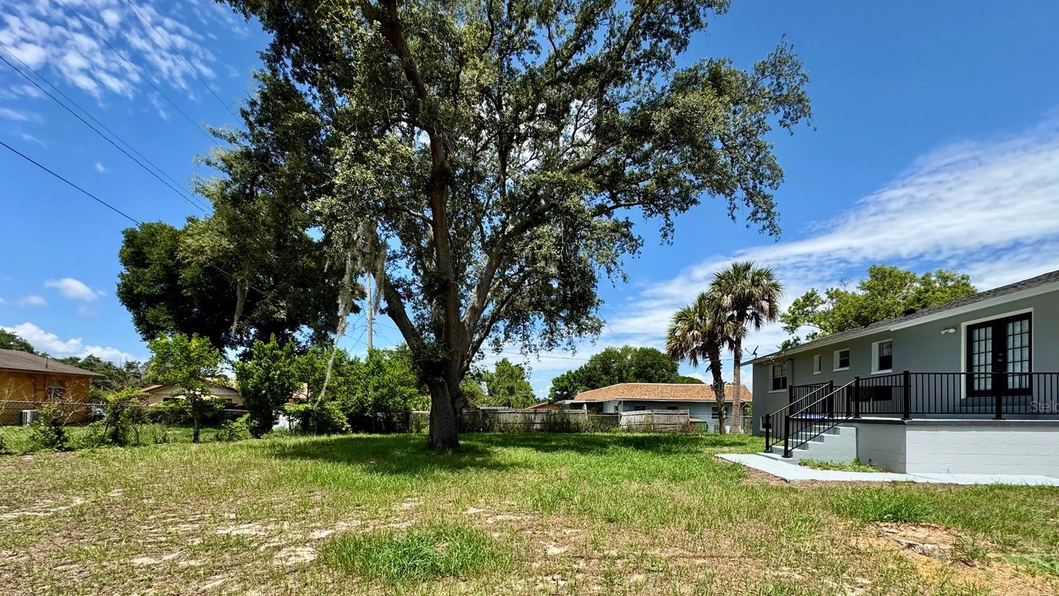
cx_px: 540
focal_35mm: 16
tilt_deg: +0.2
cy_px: 406
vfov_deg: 65.0
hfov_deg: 99.4
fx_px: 449
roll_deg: -0.8
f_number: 2.2
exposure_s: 1/1370
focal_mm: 2.22
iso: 50
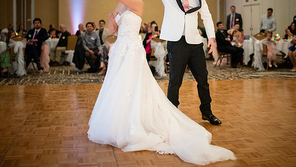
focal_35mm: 54
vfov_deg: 22.0
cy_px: 37
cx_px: 161
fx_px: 424
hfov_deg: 38.5
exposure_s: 1/320
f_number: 1.2
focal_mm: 35
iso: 3200
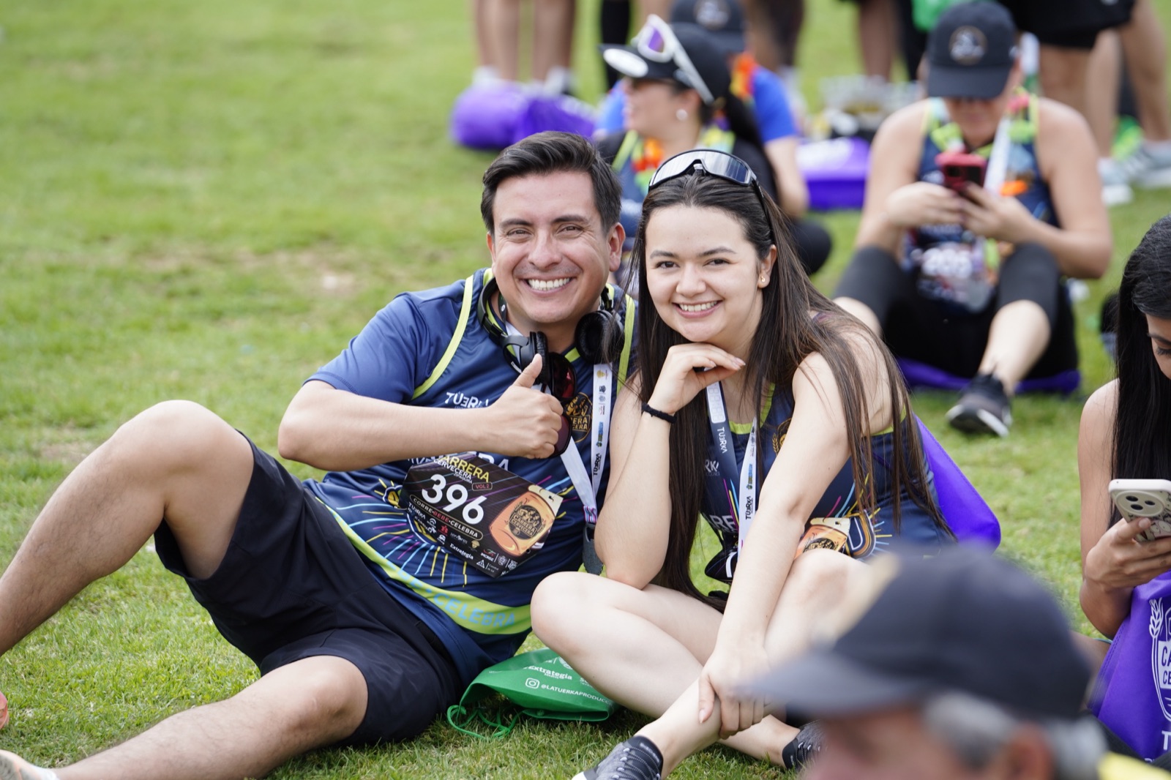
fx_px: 5626
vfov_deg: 7.9
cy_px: 390
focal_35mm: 173
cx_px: 586
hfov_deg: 11.9
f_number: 4
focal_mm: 173
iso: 320
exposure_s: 1/800
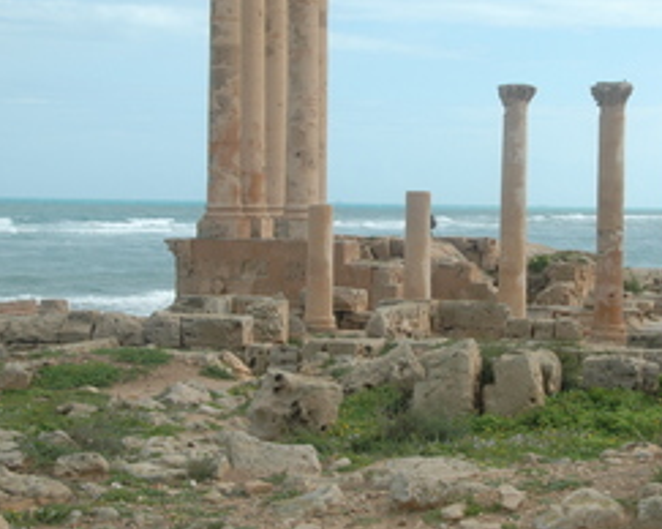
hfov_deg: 22.7
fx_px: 1644
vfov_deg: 18.2
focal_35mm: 84
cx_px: 429
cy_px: 229
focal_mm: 36
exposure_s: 1/500
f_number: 11
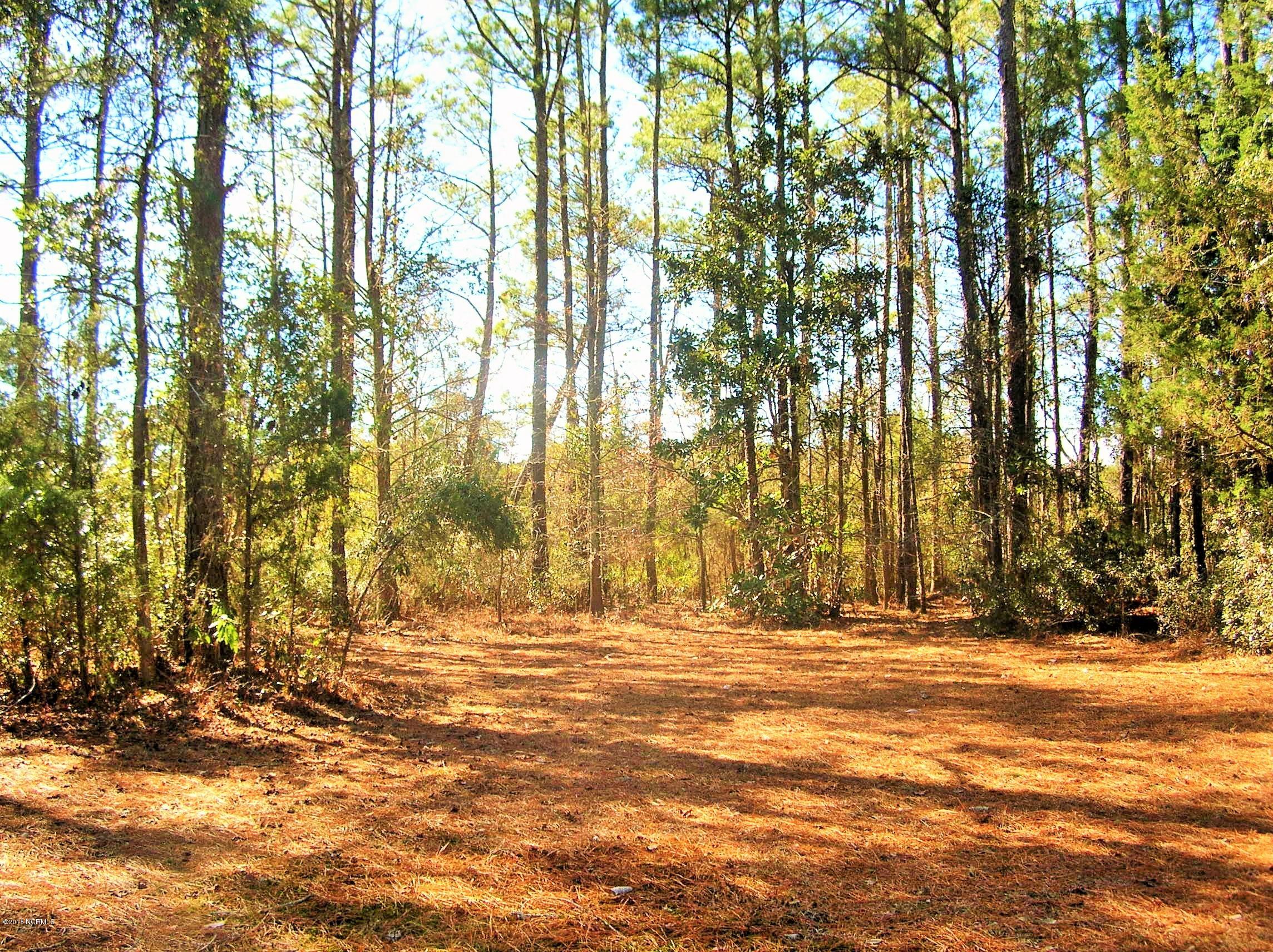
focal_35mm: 36
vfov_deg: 39.6
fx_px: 1323
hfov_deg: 51.4
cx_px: 636
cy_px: 476
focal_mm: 6
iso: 50
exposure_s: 1/214
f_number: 2.7
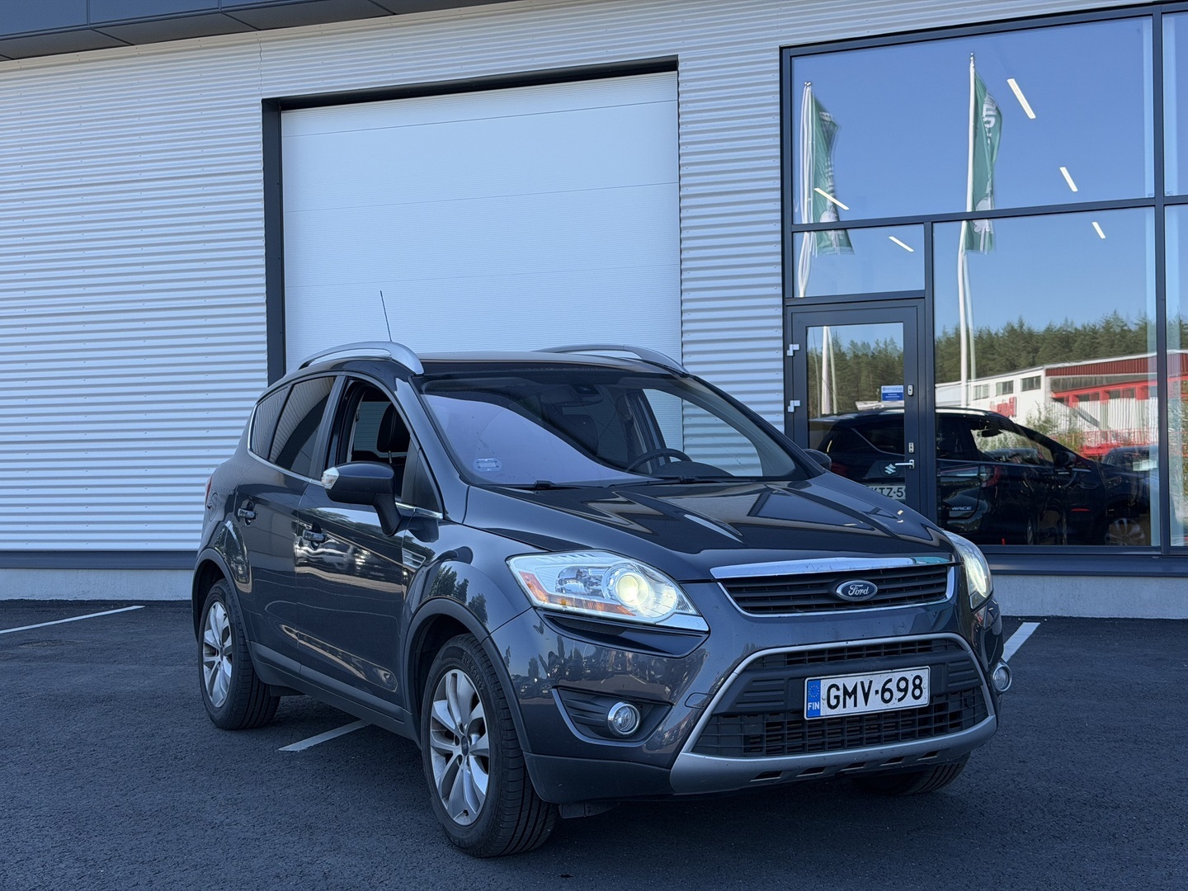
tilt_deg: +0.1
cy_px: 446
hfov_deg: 39.7
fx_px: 1647
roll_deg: +0.2
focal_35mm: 48
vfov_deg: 30.3
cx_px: 594
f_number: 1.78
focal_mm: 6.76
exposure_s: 1/1285
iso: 80
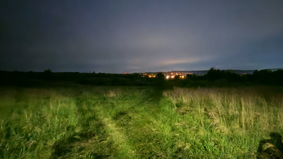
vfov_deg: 55.8
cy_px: 84
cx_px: 151
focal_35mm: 20
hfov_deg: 86.5
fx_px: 150
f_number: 2.2
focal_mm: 1.96
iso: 2000
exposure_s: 1/1.75
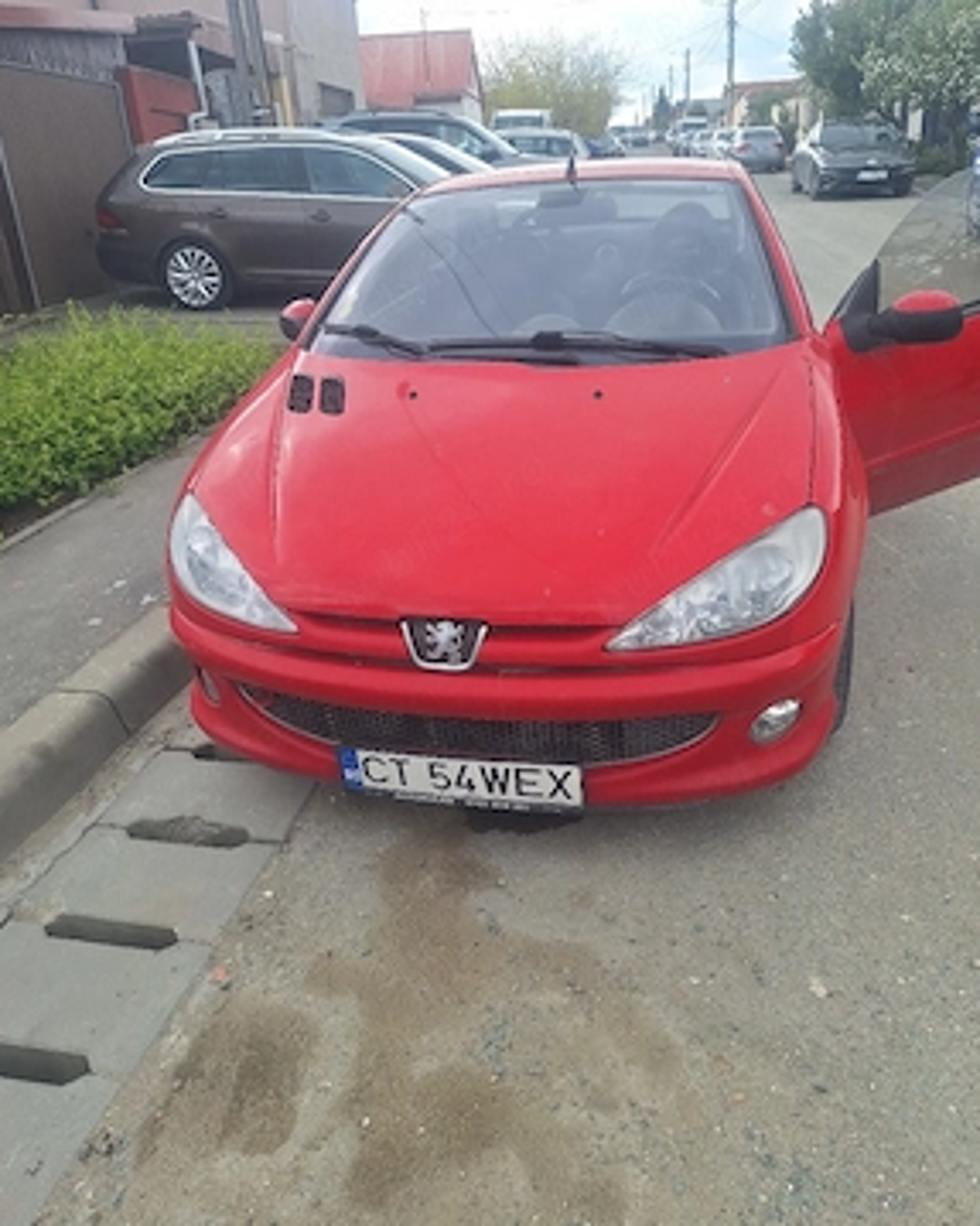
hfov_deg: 56.8
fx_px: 907
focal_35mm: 25
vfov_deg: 68.1
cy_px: 577
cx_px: 505
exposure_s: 1/1000
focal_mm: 5.54
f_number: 1.8
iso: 40
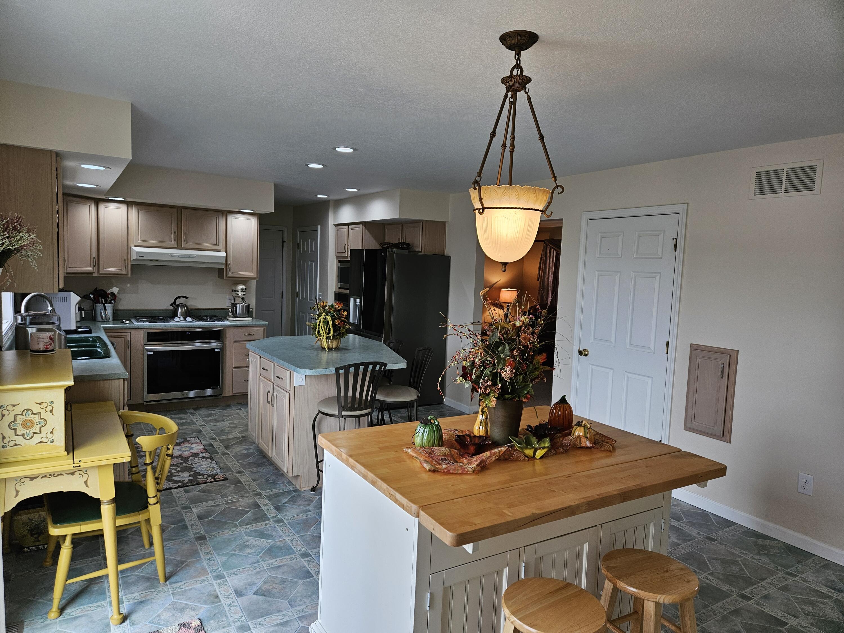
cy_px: 316
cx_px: 422
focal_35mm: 23
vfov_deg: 58.9
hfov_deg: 73.9
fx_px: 561
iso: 80
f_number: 1.8
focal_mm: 5.4
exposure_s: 1/180
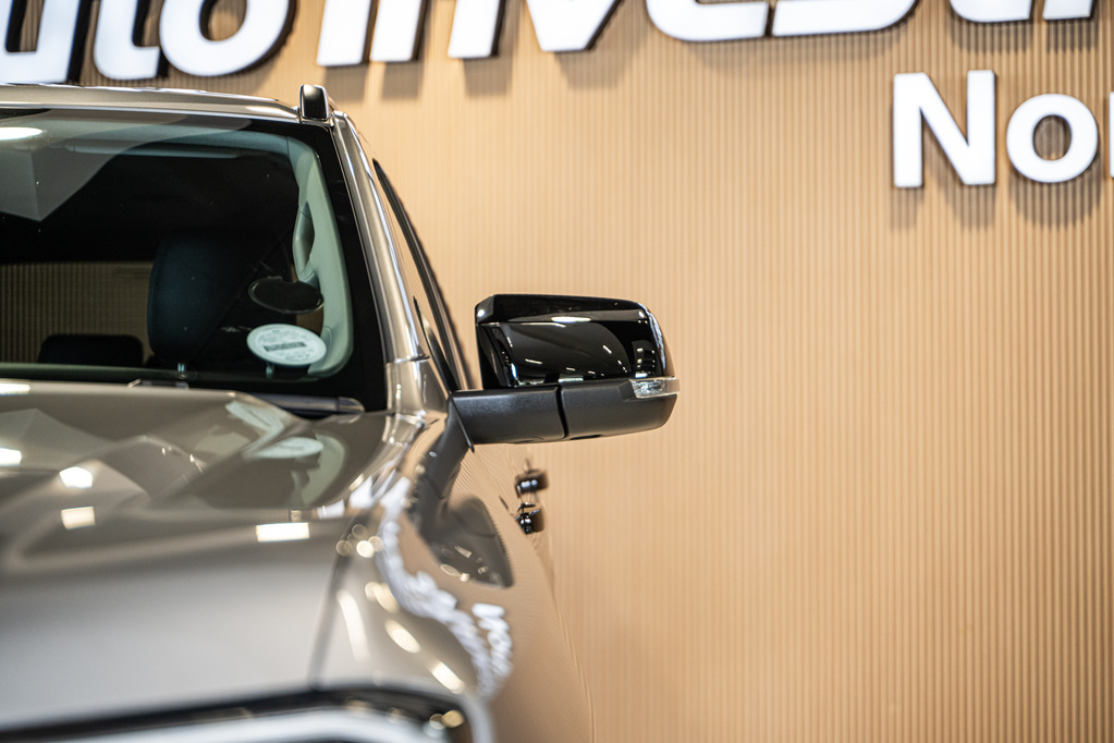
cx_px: 557
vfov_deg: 18.2
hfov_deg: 27.0
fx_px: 2321
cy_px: 372
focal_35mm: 75
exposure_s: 1/160
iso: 640
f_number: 2.8
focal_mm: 75
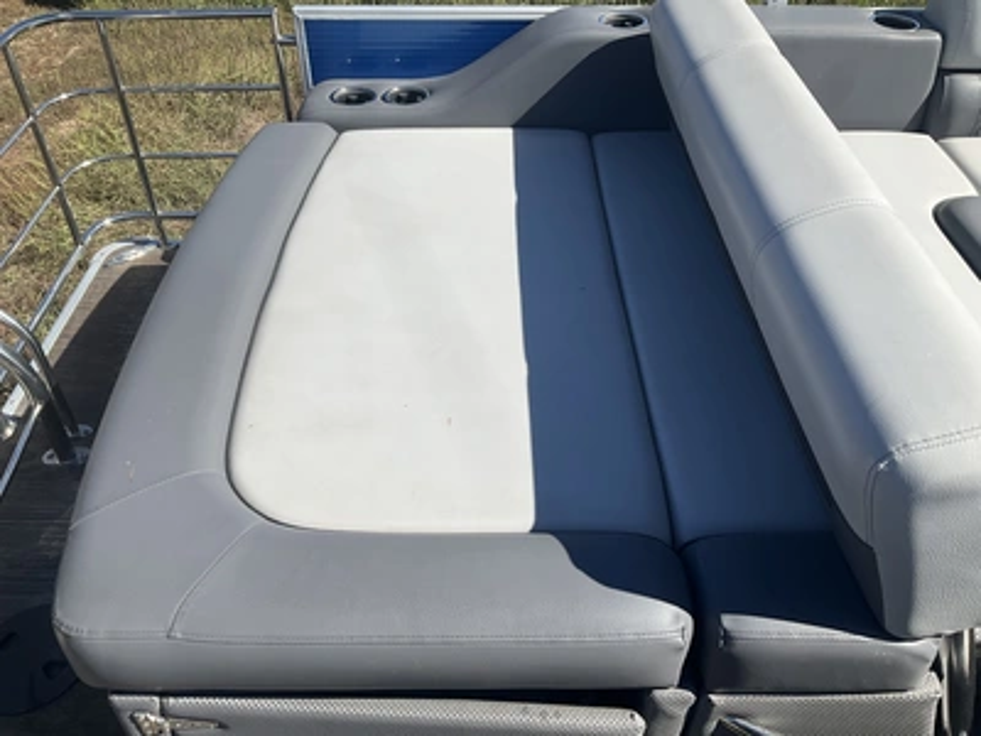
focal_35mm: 29
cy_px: 368
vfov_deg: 48.2
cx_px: 490
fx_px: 822
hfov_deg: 61.7
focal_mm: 3
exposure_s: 1/2227
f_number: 1.8
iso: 25
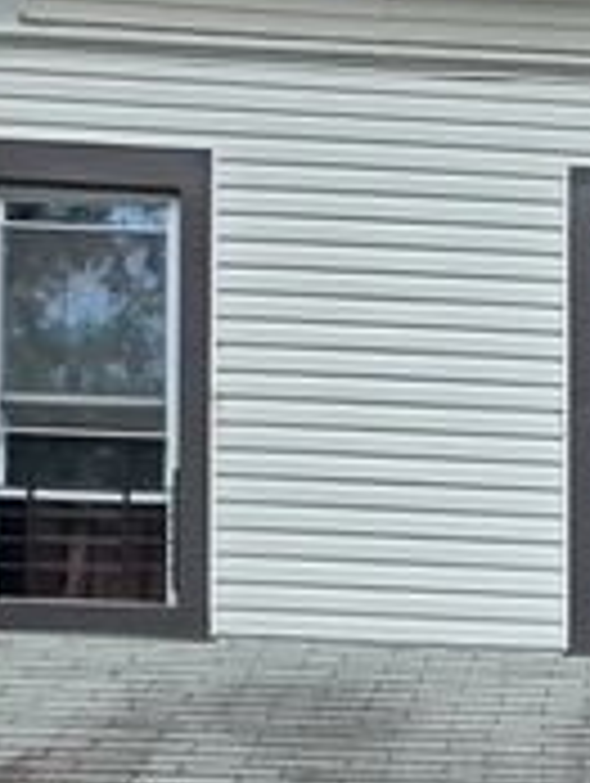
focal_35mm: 88
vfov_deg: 20.0
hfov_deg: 15.9
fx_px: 1995
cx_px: 779
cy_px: 1073
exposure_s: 1/1472
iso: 80
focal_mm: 6.25
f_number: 1.7
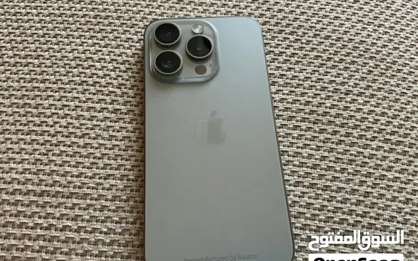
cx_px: 209
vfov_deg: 40.6
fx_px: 353
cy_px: 135
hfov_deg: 61.2
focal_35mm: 31
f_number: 1.8
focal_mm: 3
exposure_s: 1/60
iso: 125
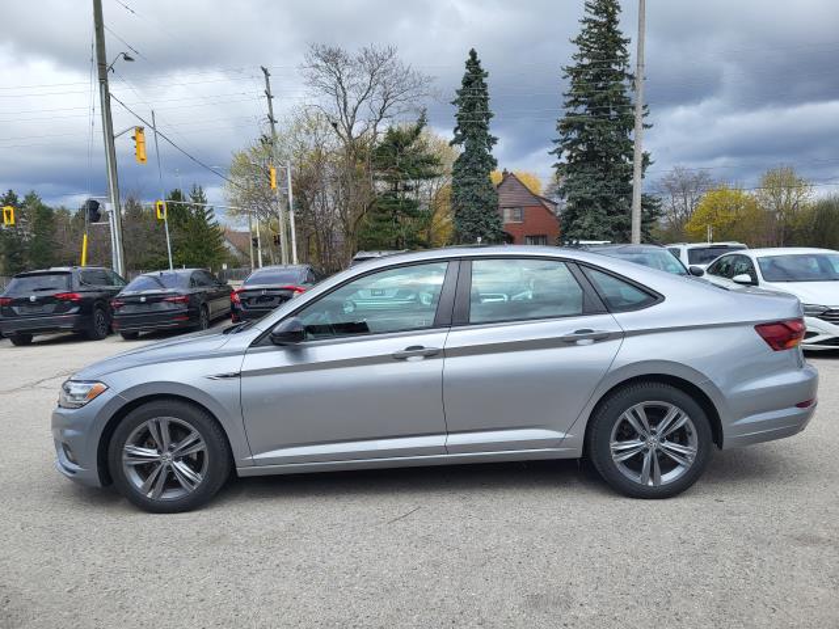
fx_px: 630
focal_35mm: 26
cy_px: 314
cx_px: 420
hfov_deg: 67.3
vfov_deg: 53.1
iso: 40
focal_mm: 5.4
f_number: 1.8
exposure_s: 1/2456
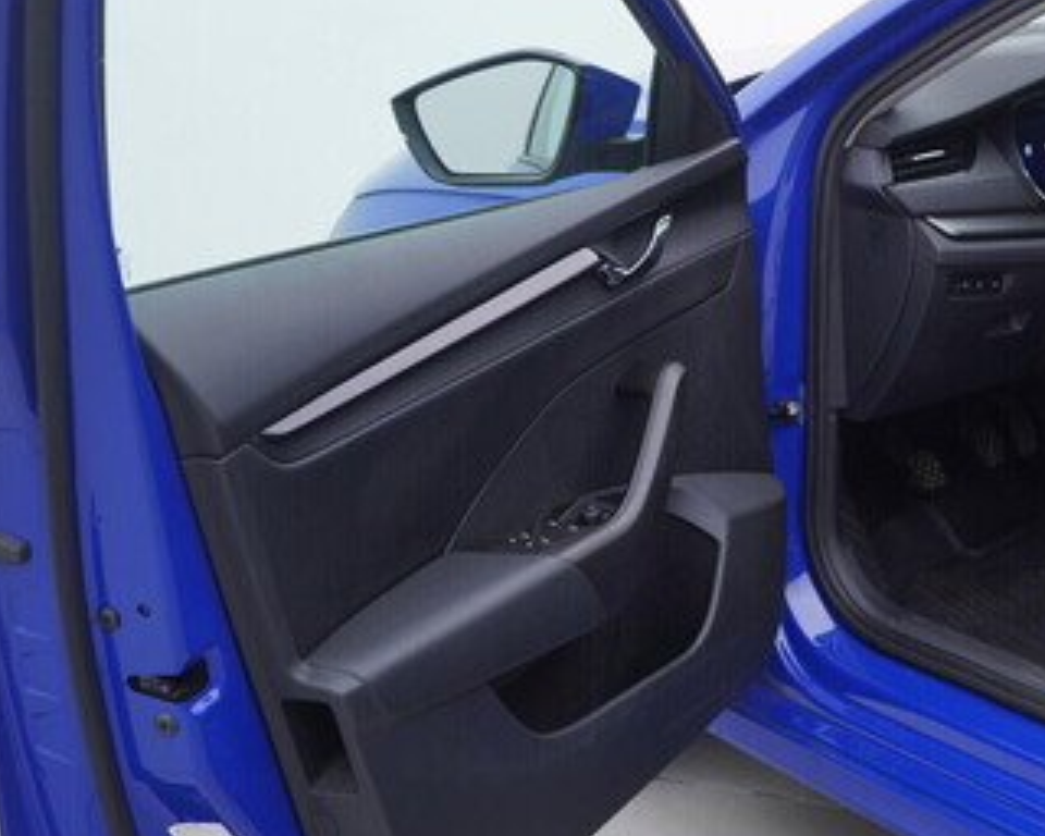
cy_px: 296
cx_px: 875
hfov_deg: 31.4
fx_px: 1794
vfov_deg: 26.1
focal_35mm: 58
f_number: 3.2
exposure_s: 1/50
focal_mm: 24
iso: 125
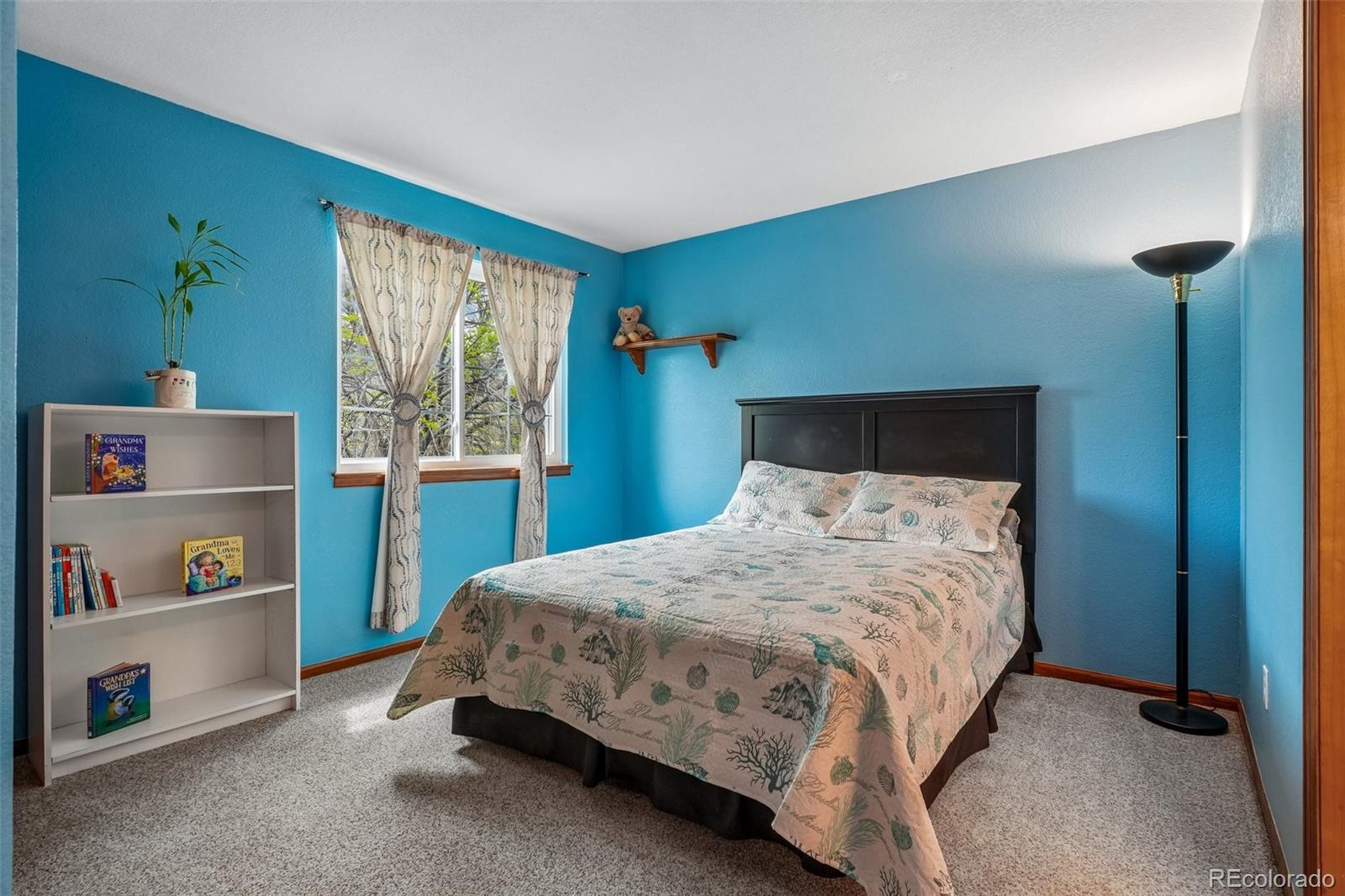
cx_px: 672
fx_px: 616
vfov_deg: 72.0
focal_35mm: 16
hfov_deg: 95.0
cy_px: 448
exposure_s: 1/20
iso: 500
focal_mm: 11
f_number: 8
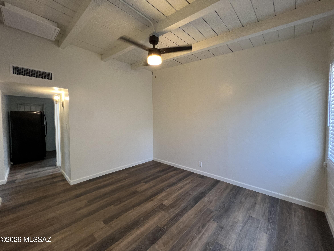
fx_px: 125
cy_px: 126
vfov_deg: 89.9
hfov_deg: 106.2
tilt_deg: -2.2
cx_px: 167
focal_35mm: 13
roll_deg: +1.5
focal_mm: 1.57
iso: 160
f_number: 1.8
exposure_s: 1/60
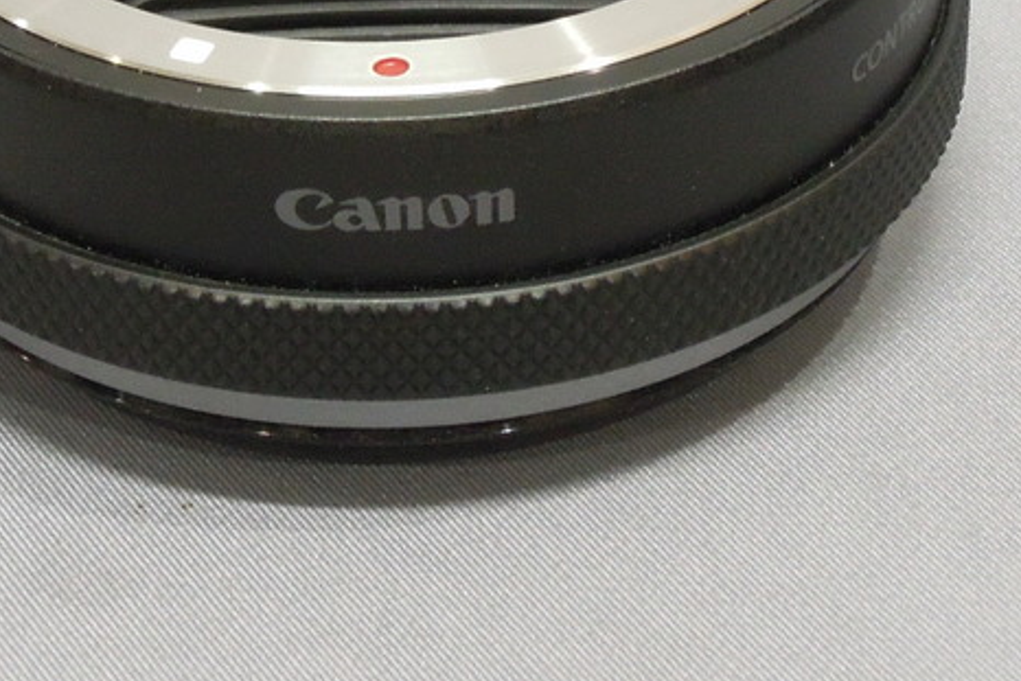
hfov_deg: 12.4
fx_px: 4709
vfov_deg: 8.2
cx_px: 351
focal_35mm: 166
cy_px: -105
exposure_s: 1/25
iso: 800
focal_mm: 11.1
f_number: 5.2
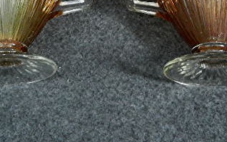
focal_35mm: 111
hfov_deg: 18.8
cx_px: 104
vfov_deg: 11.7
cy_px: -8
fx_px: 687
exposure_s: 1/30
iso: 698
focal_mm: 9.3
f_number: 3.9
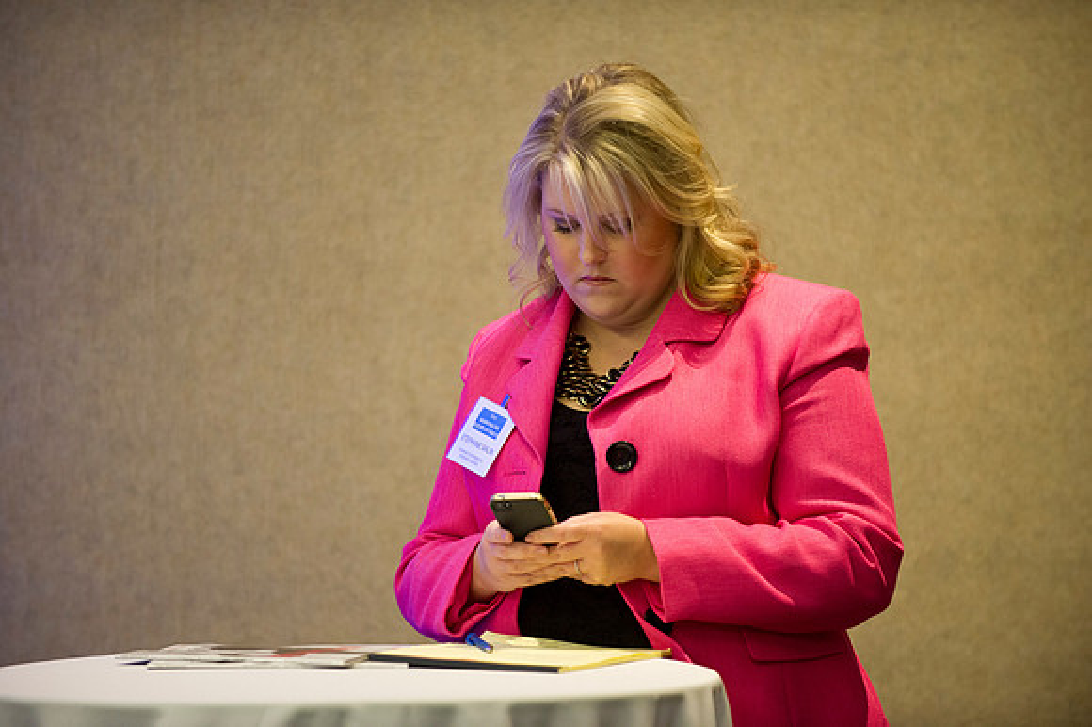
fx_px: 6063
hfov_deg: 10.3
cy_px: 364
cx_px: 546
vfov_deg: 6.9
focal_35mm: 200
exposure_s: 1/60
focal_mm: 200
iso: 2500
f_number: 2.8
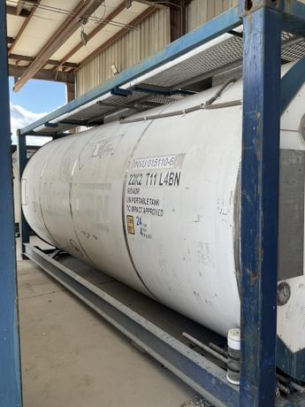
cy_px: 204
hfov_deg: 48.2
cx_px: 152
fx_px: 341
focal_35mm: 29
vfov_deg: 61.7
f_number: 1.8
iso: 25
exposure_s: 1/273
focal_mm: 3
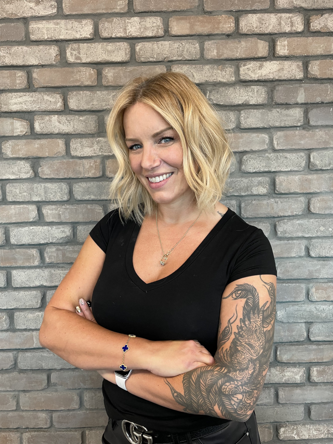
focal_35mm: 26
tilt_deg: -4.5
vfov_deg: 67.3
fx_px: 333
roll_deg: +1.1
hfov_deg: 53.1
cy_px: 222
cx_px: 166
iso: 80
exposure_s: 1/60
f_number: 1.6
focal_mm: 4.2
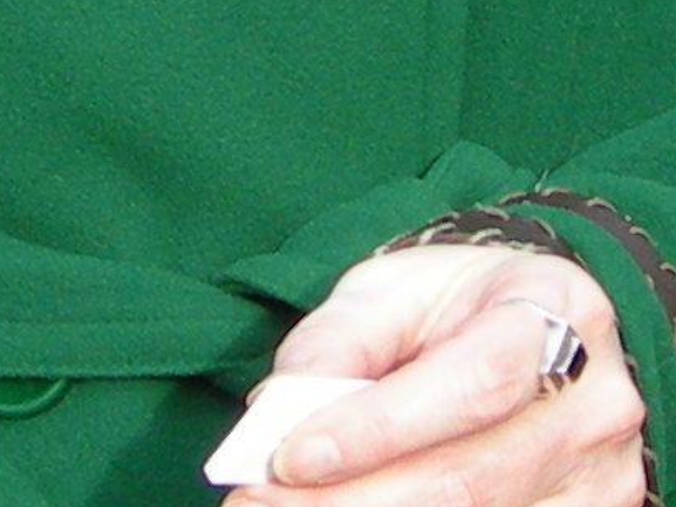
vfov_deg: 5.1
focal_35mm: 286
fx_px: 5585
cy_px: -406
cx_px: 152
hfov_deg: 6.9
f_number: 2.8
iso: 100
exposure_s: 1/186
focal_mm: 7.8
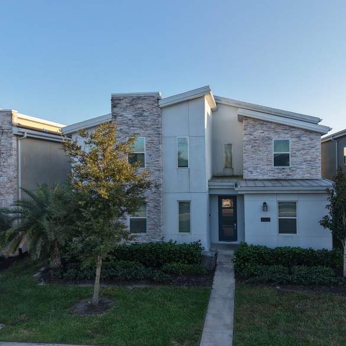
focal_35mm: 29
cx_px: 208
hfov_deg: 55.2
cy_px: 172
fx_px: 328
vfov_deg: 55.6
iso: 100
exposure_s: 1/725
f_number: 1.8
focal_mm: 8.67
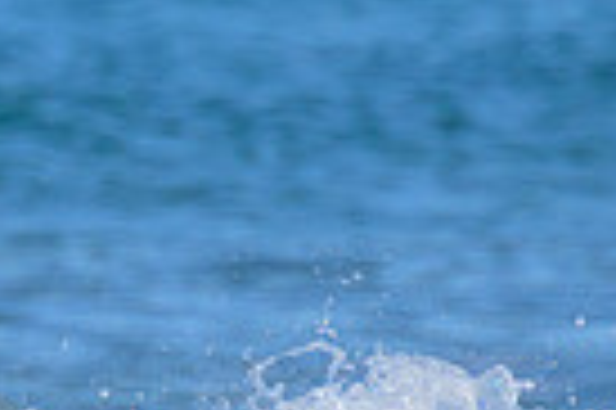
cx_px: -275
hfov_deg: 0.6
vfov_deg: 0.4
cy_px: 533
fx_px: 55681
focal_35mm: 3258
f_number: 8
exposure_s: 1/1600
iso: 450
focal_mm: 560
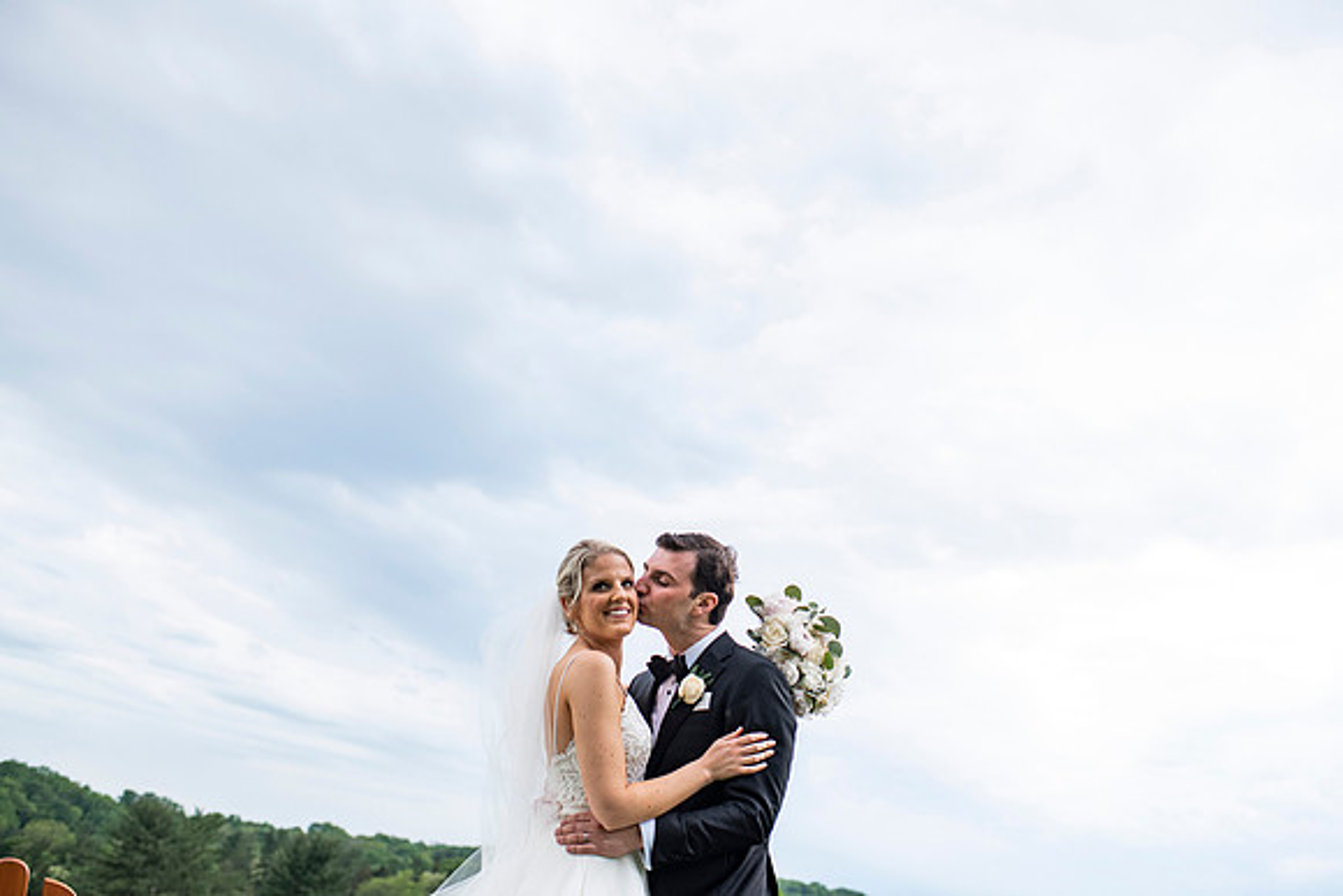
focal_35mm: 35
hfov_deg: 54.4
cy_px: 448
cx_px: 672
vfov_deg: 37.9
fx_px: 1306
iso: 800
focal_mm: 35
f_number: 2.5
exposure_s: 1/2000
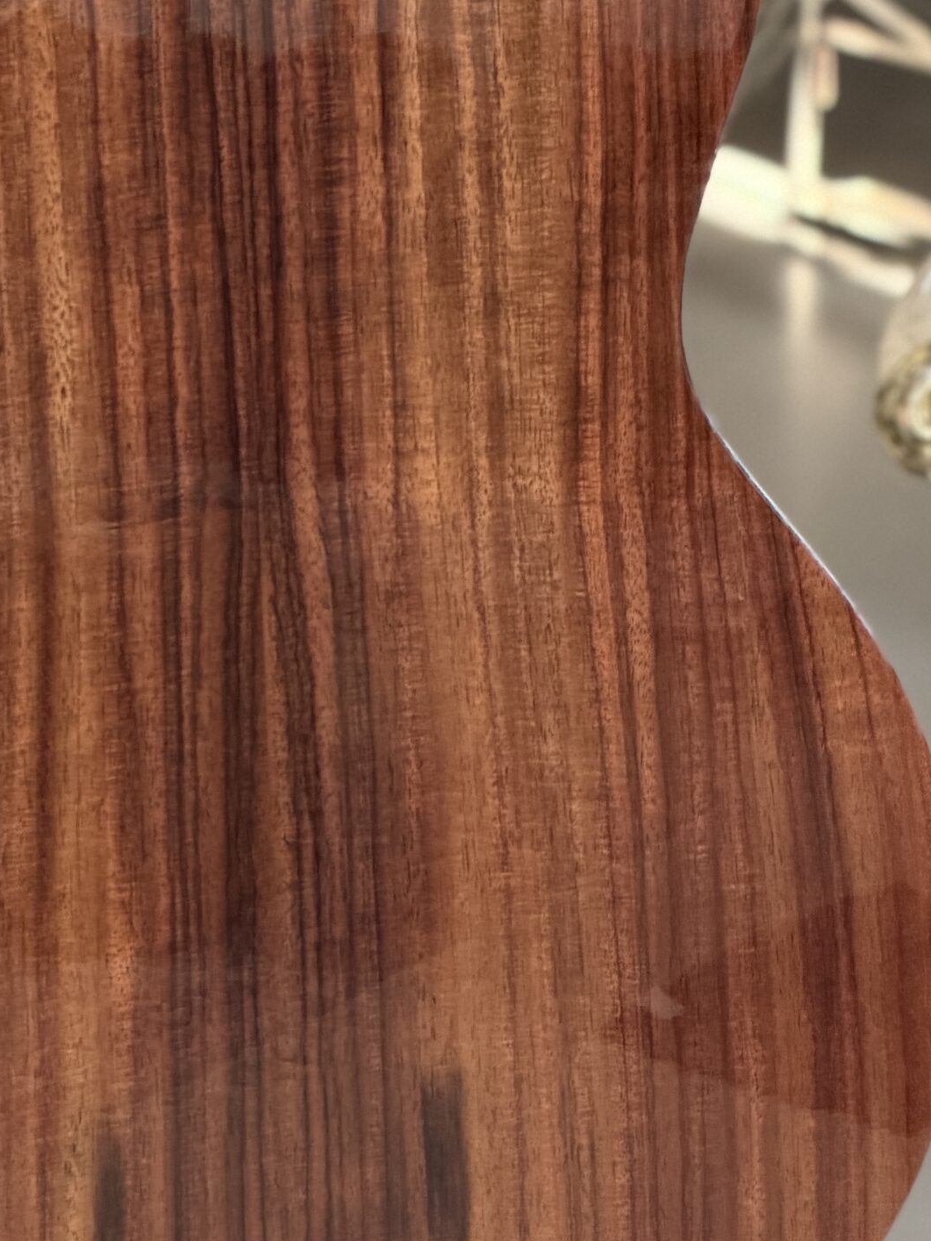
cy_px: 562
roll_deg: +0.1
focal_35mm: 181
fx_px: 6489
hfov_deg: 8.2
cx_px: 191
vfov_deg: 10.9
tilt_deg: -17.8
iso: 400
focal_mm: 16.89
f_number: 2.8
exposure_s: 1/121
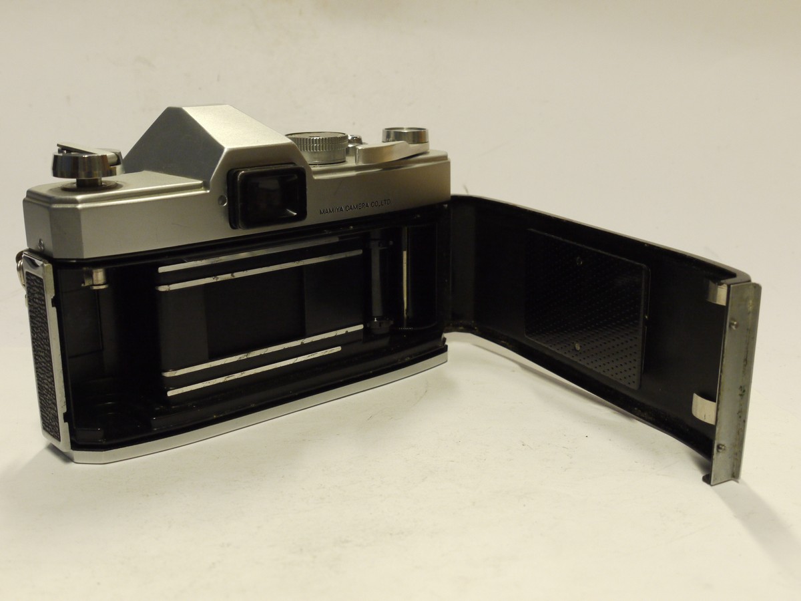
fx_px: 972
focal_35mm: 42
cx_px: 400
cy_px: 300
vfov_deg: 34.3
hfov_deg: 44.8
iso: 800
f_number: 8
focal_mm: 21
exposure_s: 1/30
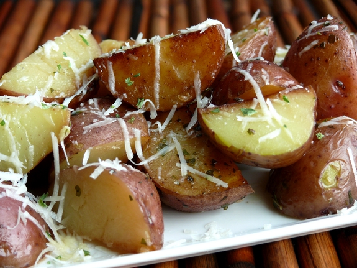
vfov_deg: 16.1
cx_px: 178
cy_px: 134
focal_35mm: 92
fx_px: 949
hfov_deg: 21.3
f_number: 3.2
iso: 100
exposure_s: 1/100
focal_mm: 19.4
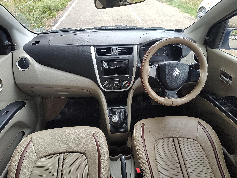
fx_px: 157
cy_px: 89
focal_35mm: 23
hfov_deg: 73.9
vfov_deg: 58.9
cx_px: 118
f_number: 1.8
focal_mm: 5.56
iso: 100
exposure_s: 1/174
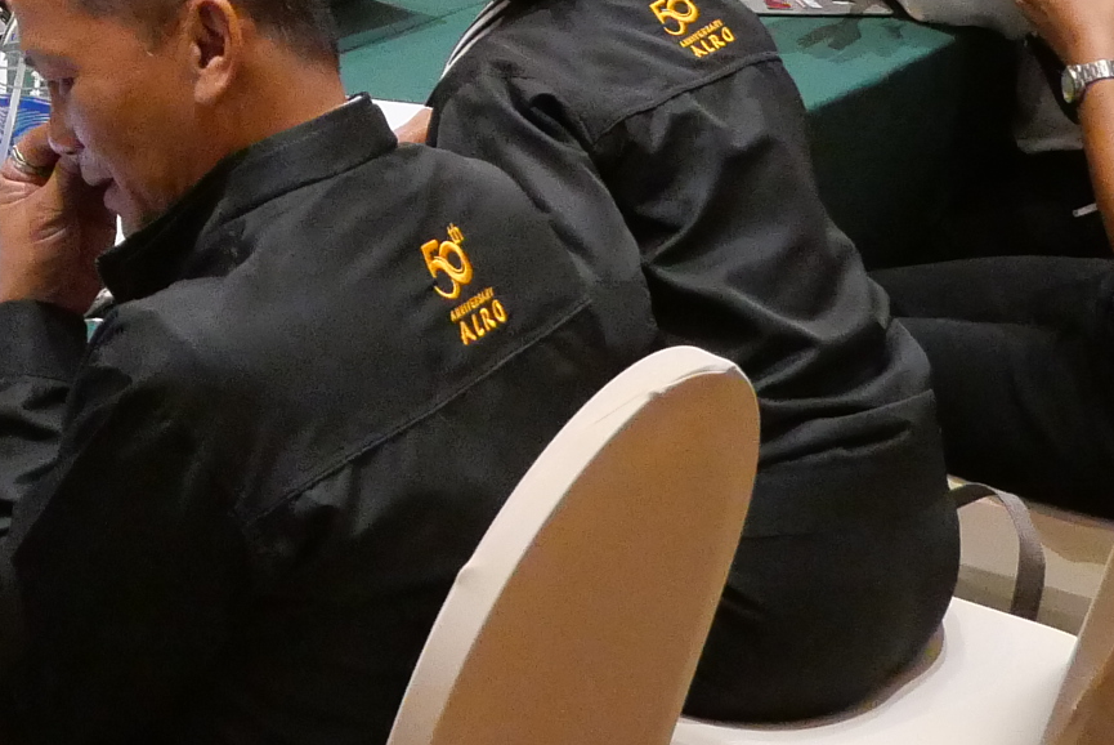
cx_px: -247
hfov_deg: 18.7
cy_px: -182
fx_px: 3189
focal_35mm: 103
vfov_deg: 12.9
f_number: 4
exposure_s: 1/160
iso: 3200
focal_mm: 12
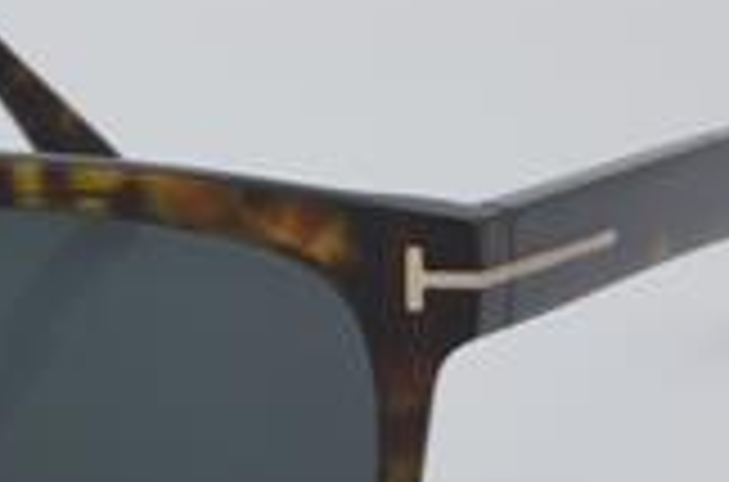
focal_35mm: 204
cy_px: 356
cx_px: -22
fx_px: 4124
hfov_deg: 10.0
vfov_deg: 6.7
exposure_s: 1/4
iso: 100
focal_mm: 55
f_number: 32
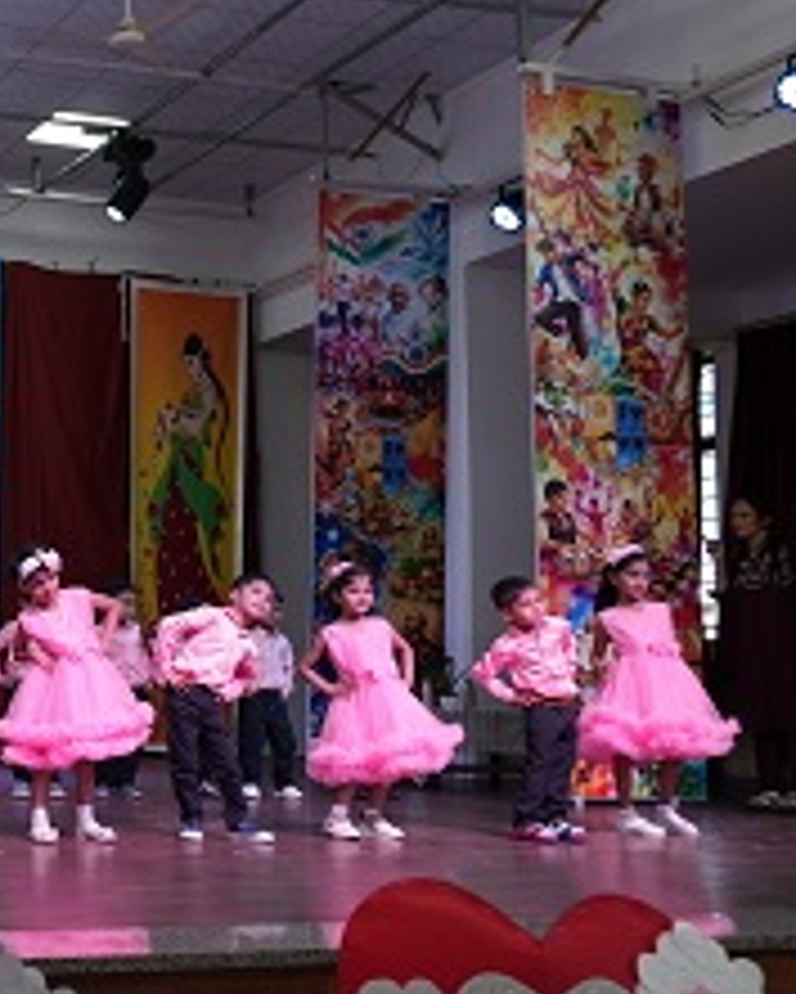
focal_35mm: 51
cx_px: -202
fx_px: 1501
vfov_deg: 36.6
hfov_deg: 26.0
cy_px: 555
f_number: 4
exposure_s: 1/160
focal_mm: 16
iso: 250
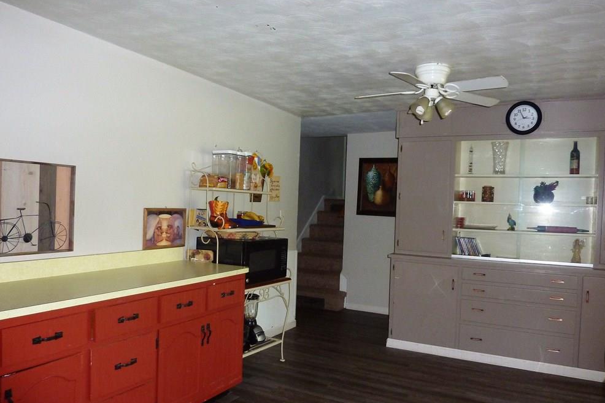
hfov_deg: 67.4
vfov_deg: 47.9
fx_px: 454
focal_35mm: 27
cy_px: 220
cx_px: 304
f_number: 3.3
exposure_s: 1/30
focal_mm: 4.1
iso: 250
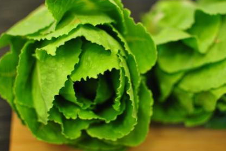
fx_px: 356
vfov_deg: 24.1
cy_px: 74
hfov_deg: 35.3
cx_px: 109
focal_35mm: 57
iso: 400
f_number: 1.8
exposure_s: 1/30
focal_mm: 35
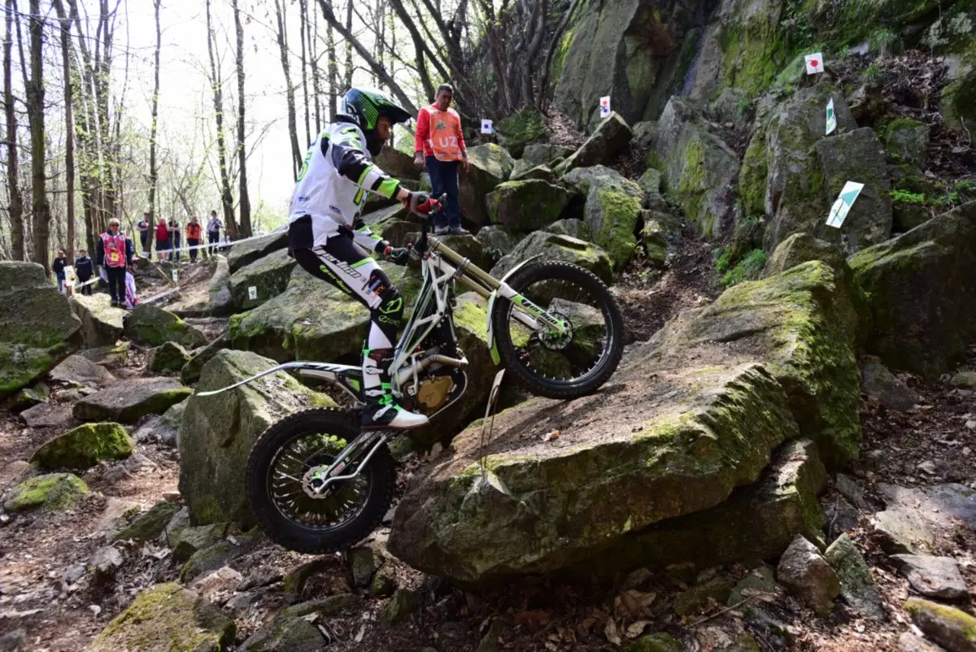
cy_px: 326
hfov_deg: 73.7
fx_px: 651
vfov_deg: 53.2
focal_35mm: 24
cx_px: 488
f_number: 4.5
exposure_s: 1/800
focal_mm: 24
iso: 800
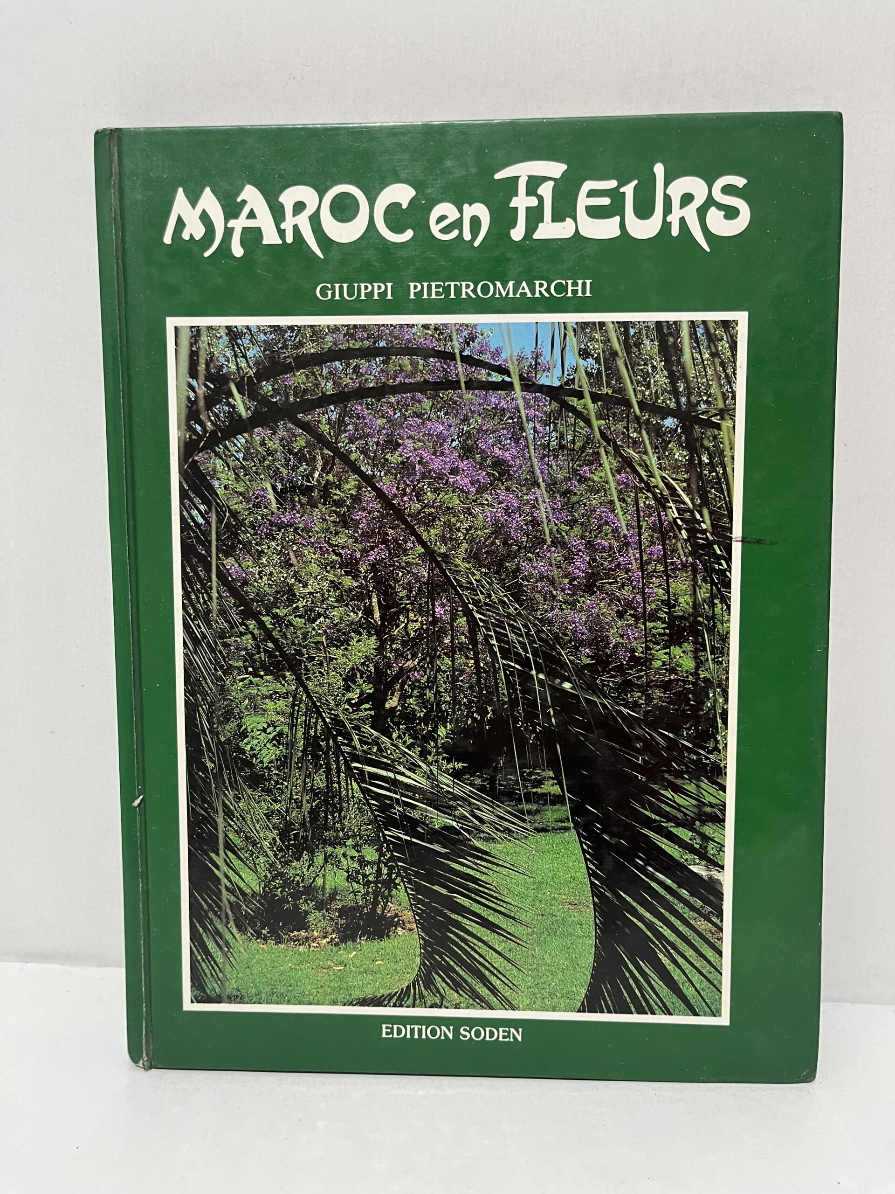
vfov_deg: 67.3
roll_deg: -2.0
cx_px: 448
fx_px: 896
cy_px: 597
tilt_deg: -12.3
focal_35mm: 26
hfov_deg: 53.1
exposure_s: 1/50
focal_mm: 5.1
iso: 160
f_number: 1.6
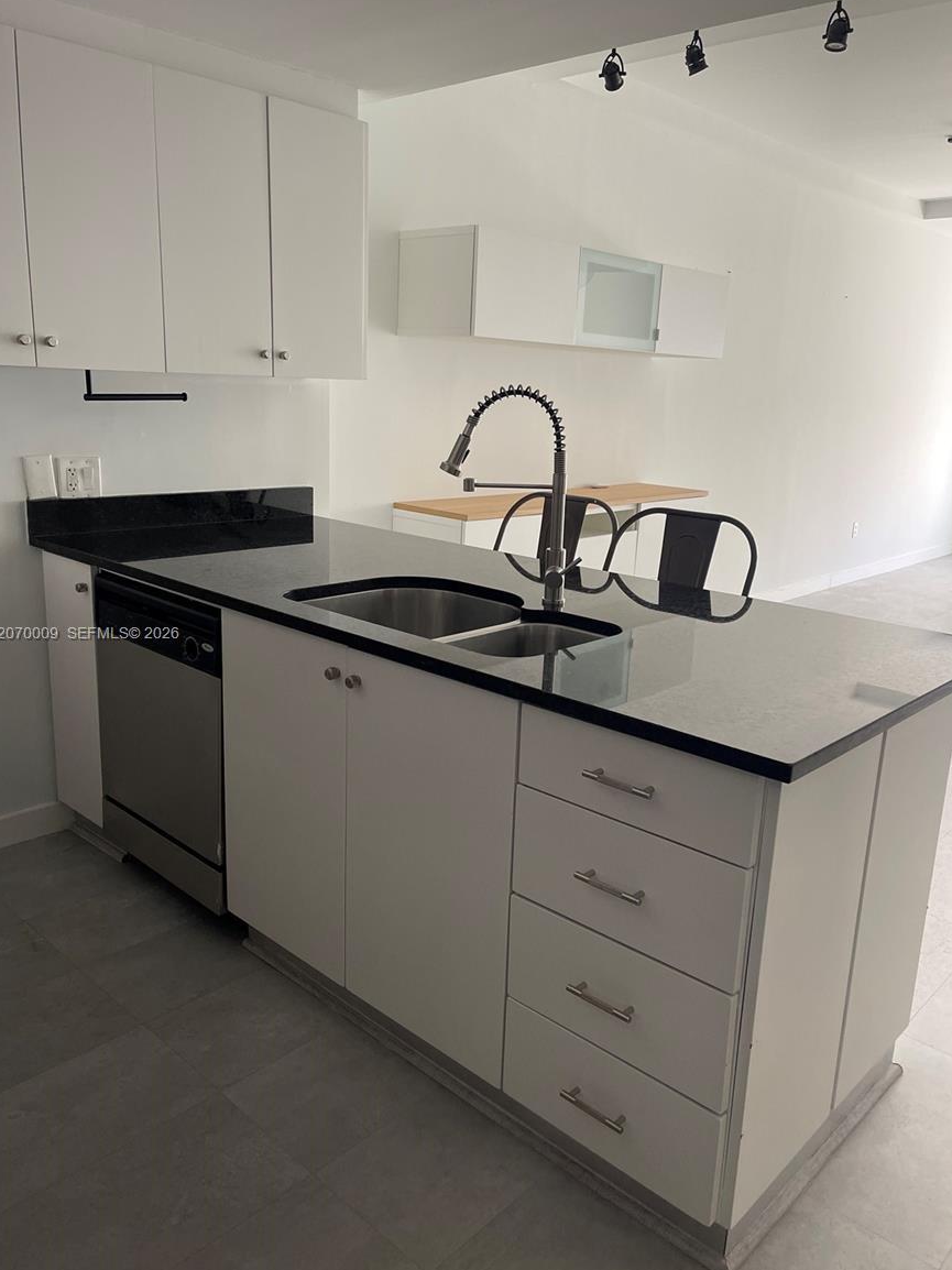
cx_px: 471
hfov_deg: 53.0
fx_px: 954
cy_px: 635
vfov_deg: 67.3
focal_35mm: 26
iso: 125
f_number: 1.6
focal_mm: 5.1
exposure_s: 1/121
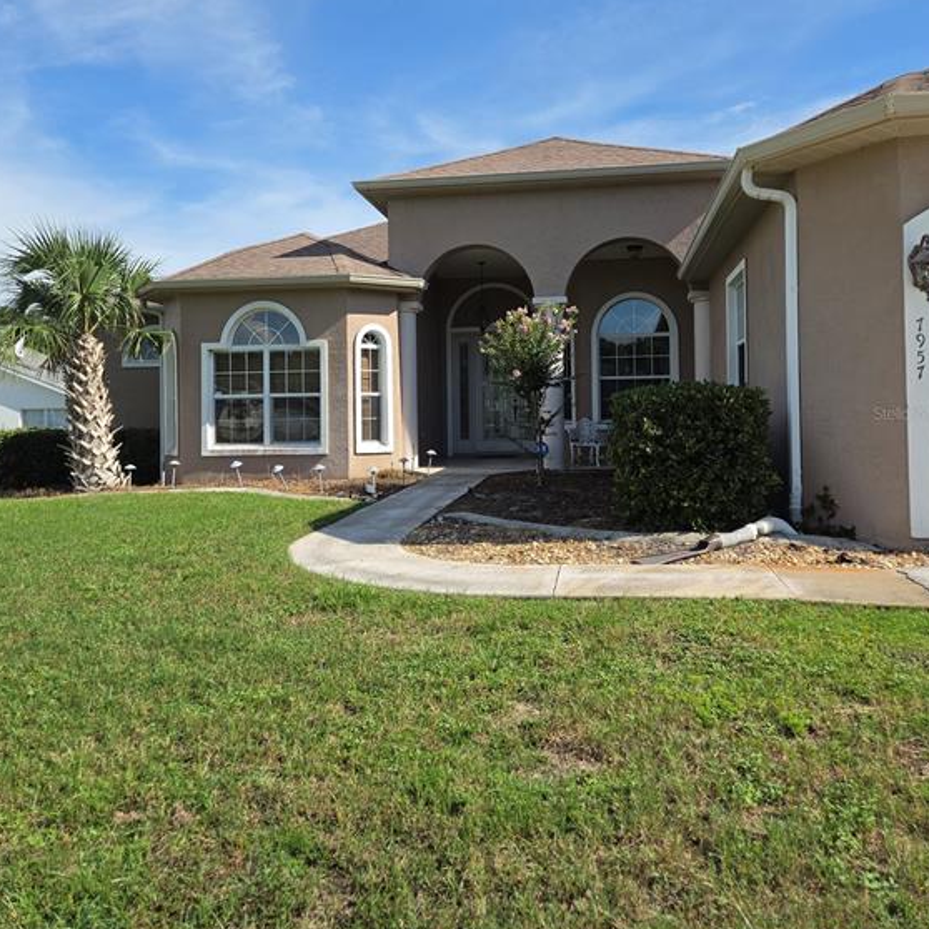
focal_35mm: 28
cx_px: 469
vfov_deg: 57.2
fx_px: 850
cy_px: 413
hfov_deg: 57.3
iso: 80
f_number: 1.8
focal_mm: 5.4
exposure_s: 1/3569
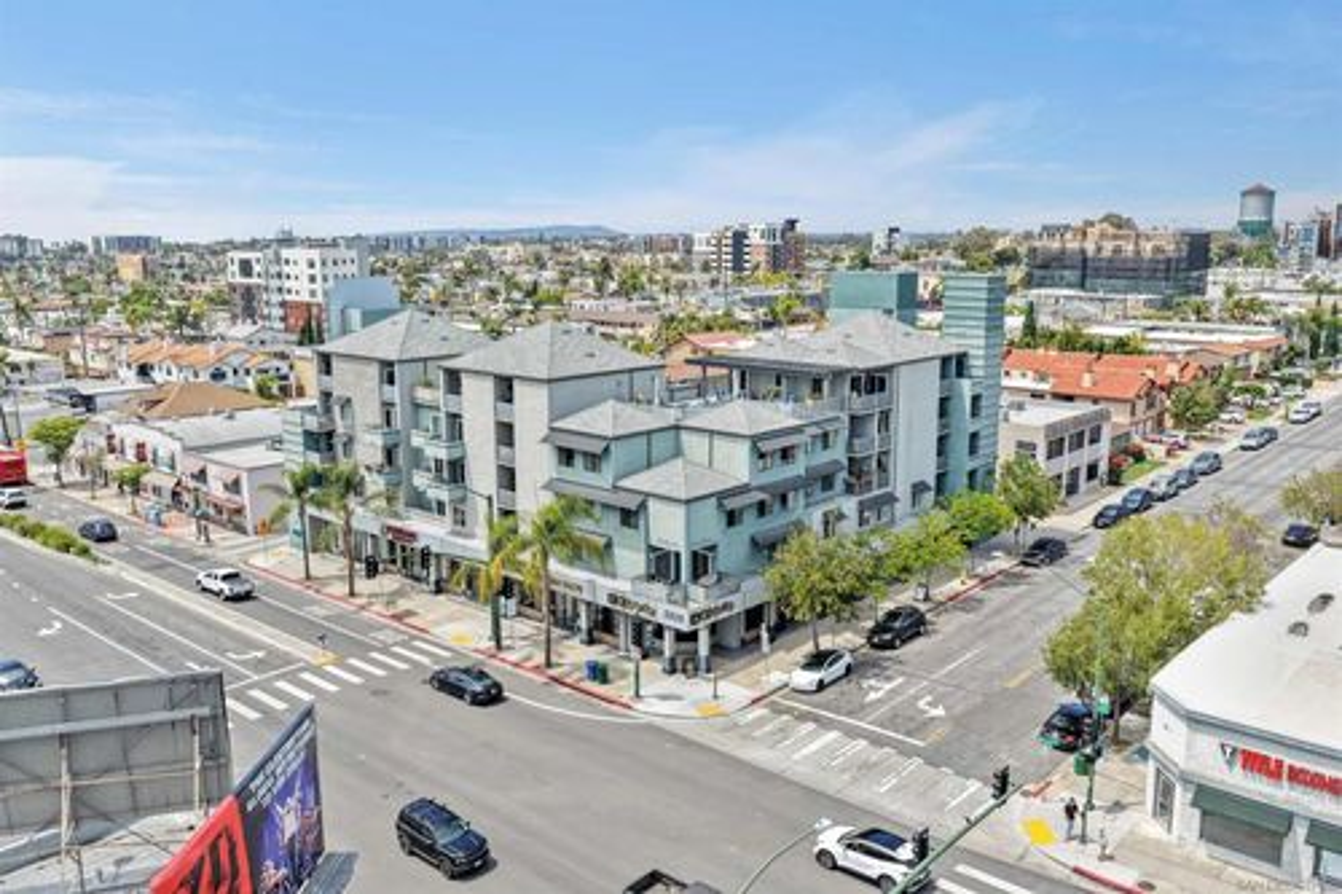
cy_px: 447
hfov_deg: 65.5
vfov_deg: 46.4
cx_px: 671
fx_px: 1043
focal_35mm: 28
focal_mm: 14.45
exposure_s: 1/1000
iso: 160
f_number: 2.8
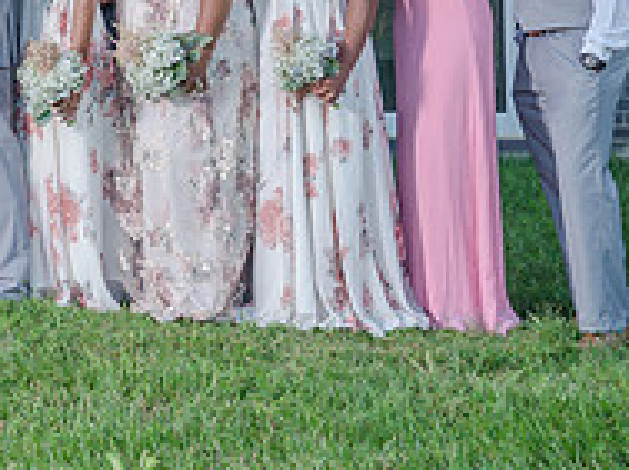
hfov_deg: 13.8
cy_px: -180
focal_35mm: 135
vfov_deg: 10.6
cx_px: -297
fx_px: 2448
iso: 200
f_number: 5.6
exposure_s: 1/200
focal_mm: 43
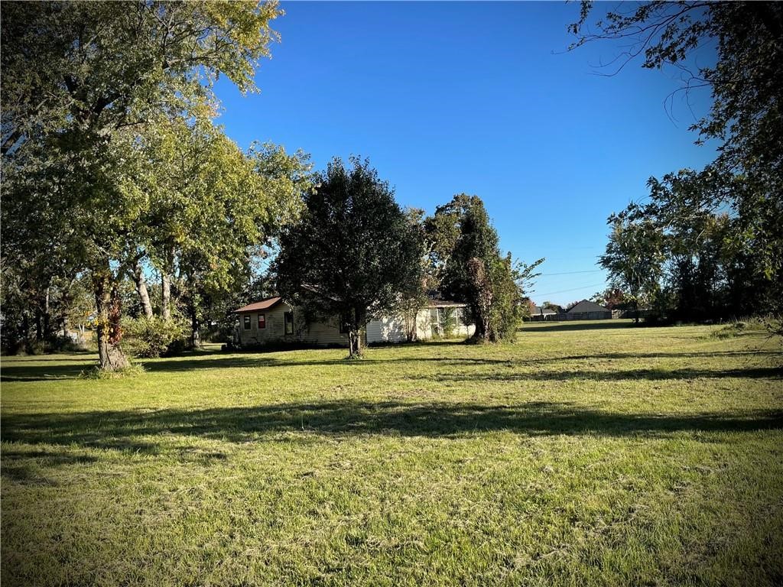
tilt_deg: +2.9
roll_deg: +3.2
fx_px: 588
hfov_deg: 67.3
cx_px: 392
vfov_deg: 53.1
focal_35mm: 26
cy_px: 294
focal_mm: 5.1
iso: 32
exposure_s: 1/1618
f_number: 1.6
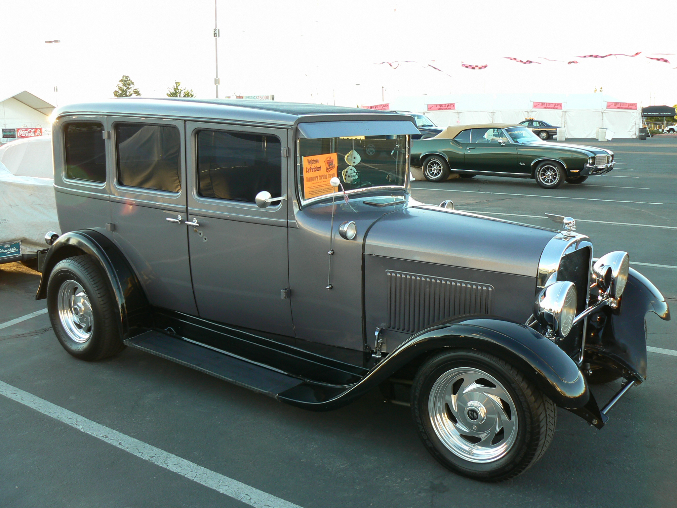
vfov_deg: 39.7
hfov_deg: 51.4
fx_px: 704
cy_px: 254
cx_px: 338
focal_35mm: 36
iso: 80
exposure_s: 1/60
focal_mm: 6
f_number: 3.2
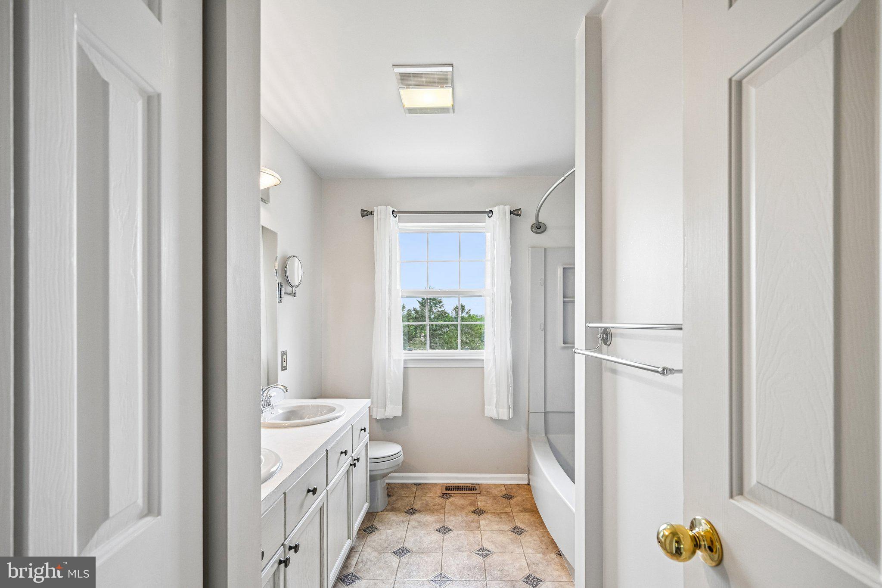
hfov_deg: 96.7
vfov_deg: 73.7
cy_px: 294
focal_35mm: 16
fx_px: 392
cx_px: 441
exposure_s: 1/160
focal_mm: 16
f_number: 8
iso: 800
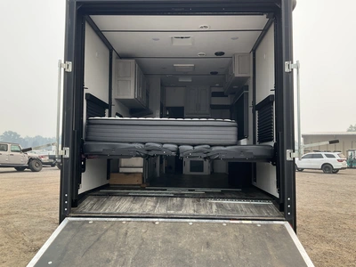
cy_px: 134
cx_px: 178
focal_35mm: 29
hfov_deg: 61.7
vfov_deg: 48.2
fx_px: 298
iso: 25
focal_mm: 3
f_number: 1.8
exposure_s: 1/210
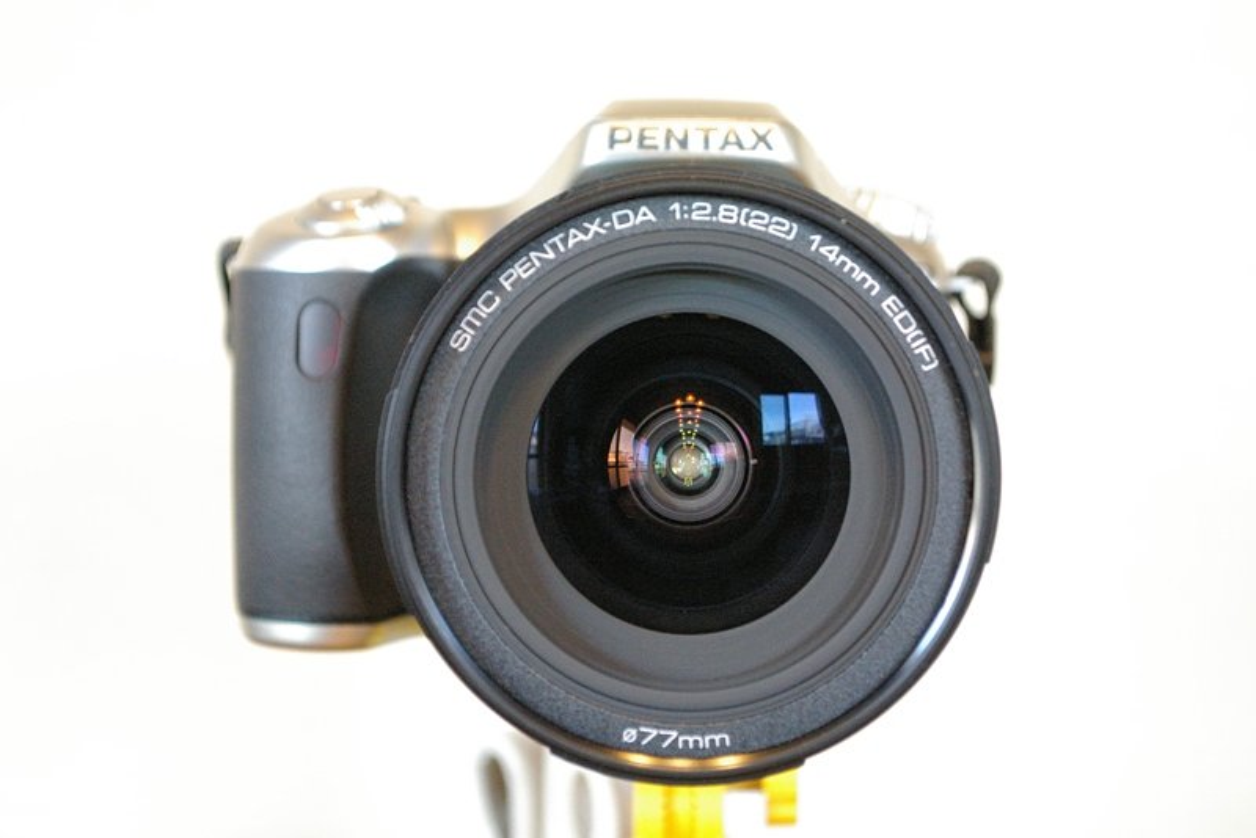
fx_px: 2094
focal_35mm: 60
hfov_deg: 33.4
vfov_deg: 22.6
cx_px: 628
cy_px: 419
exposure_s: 1/30
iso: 1600
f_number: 4
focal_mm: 40
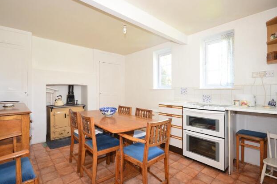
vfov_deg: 64.3
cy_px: 90
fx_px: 146
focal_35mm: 19
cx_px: 132
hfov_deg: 87.0
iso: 200
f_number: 5.6
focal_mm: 12
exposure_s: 1/8
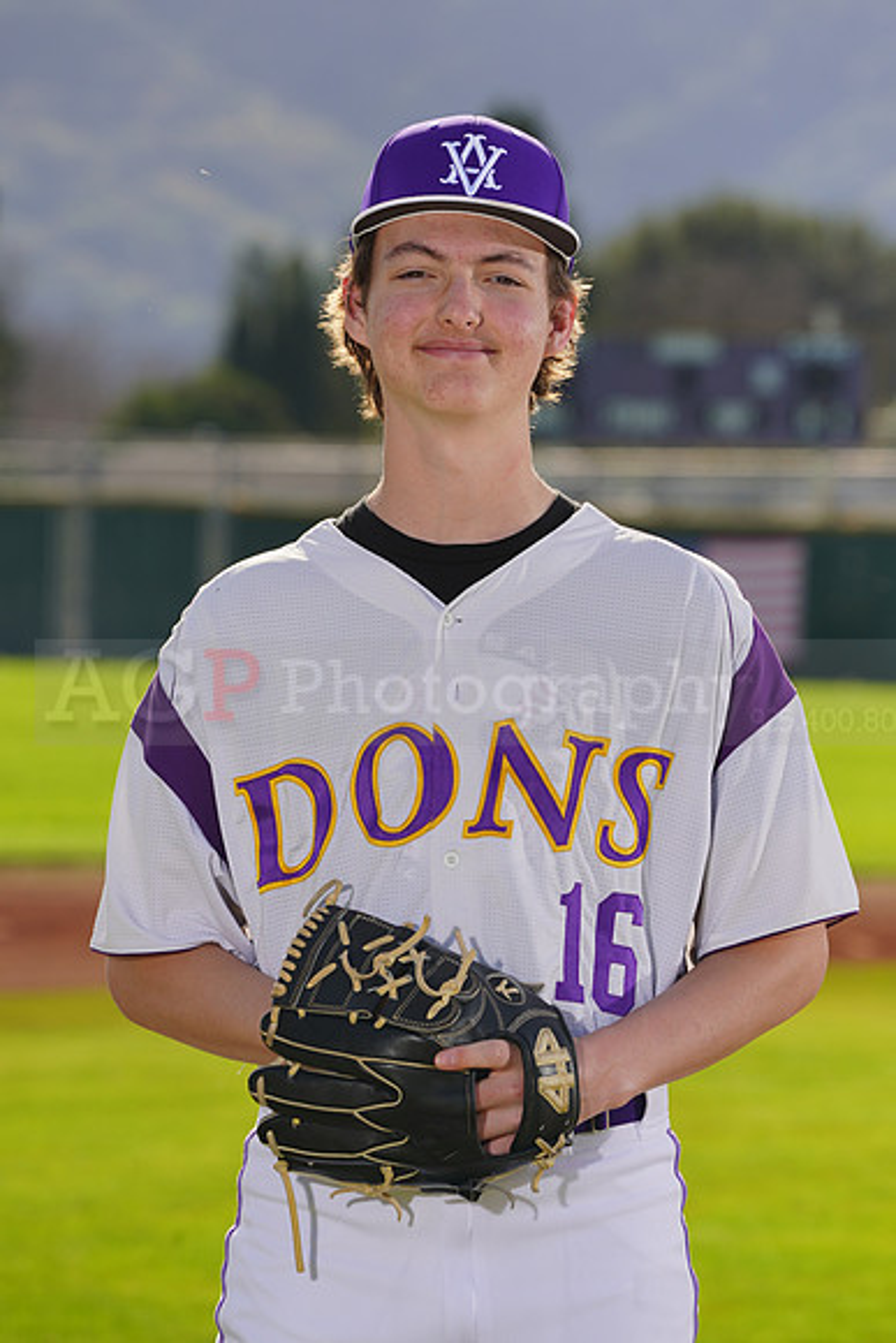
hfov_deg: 5.6
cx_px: 448
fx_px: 9103
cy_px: 672
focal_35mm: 244
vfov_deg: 8.4
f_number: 9
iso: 100
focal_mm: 244
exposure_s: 1/250
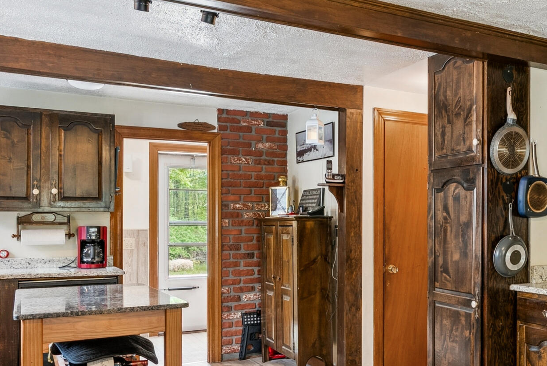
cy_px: 234
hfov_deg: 46.6
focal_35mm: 39
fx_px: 593
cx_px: 445
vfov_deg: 34.0
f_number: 7.1
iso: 320
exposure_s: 1/5
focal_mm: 16
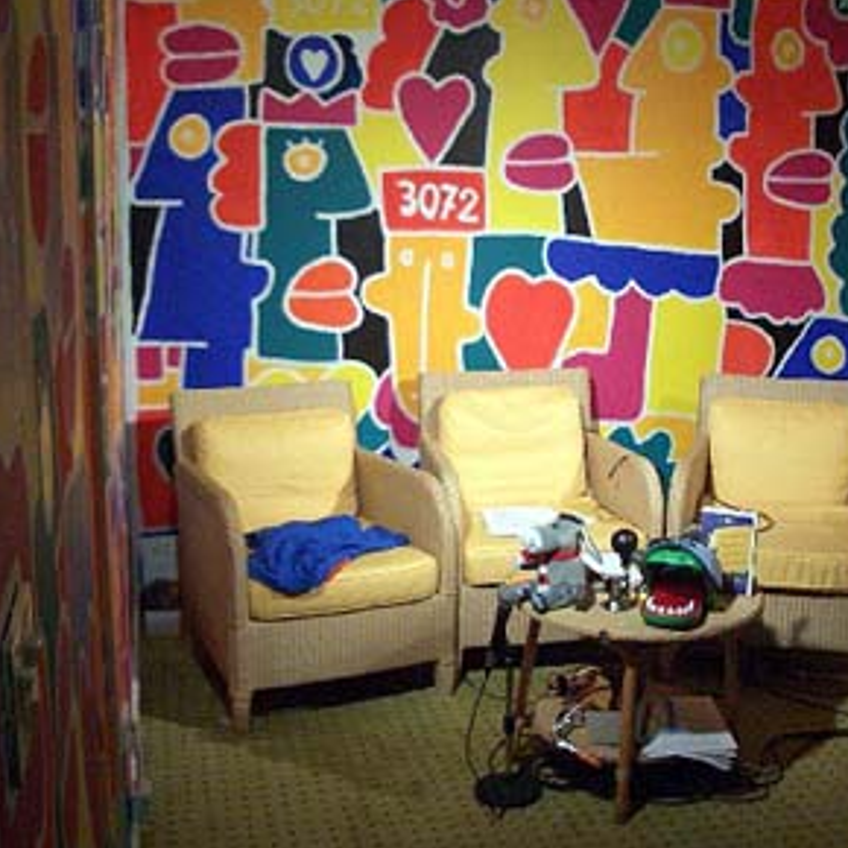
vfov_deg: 35.4
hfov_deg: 35.3
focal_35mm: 48
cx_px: 485
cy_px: 409
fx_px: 1330
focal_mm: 5.8
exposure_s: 1/125
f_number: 2.6
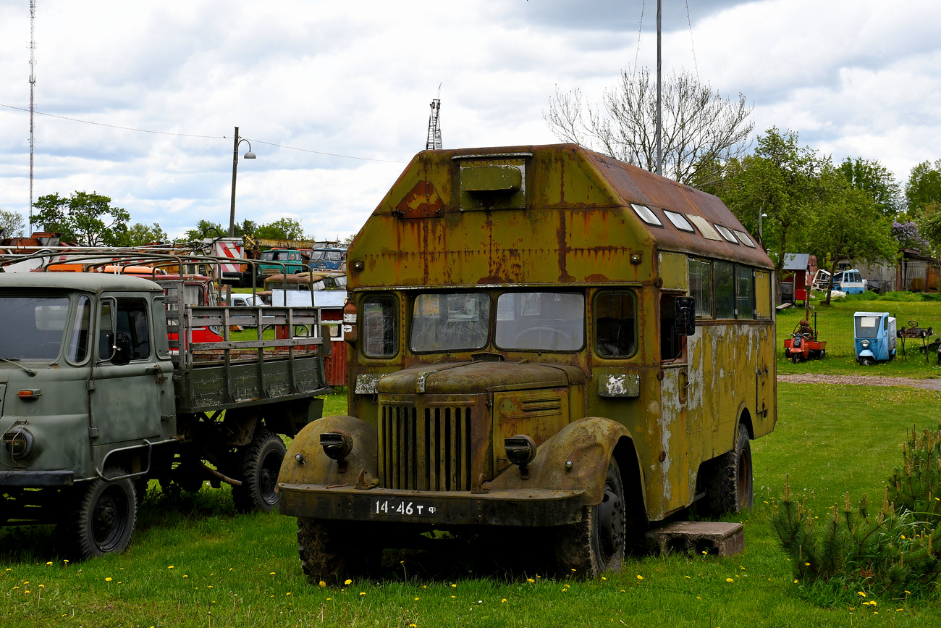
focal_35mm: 48
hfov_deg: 41.1
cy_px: 314
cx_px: 470
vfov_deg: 28.1
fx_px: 1255
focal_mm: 32
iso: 200
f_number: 6.3
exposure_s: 1/640
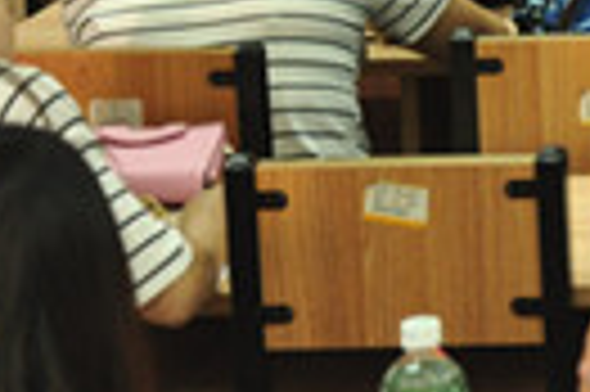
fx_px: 3568
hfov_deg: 9.1
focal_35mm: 218
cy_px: -291
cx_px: 1022
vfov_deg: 6.2
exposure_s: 1/20
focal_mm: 38
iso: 800
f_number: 4.5
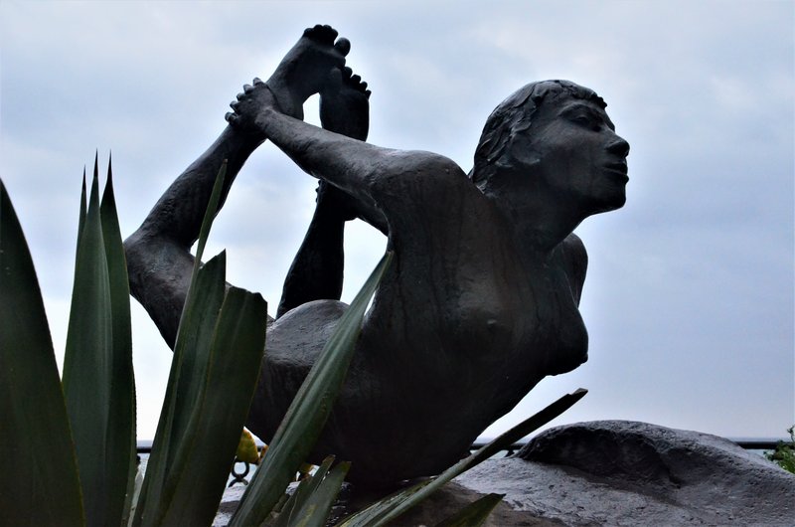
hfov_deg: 49.6
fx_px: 860
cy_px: 264
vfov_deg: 34.1
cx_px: 398
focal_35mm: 39
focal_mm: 26
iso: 5000
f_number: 8
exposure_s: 1/60
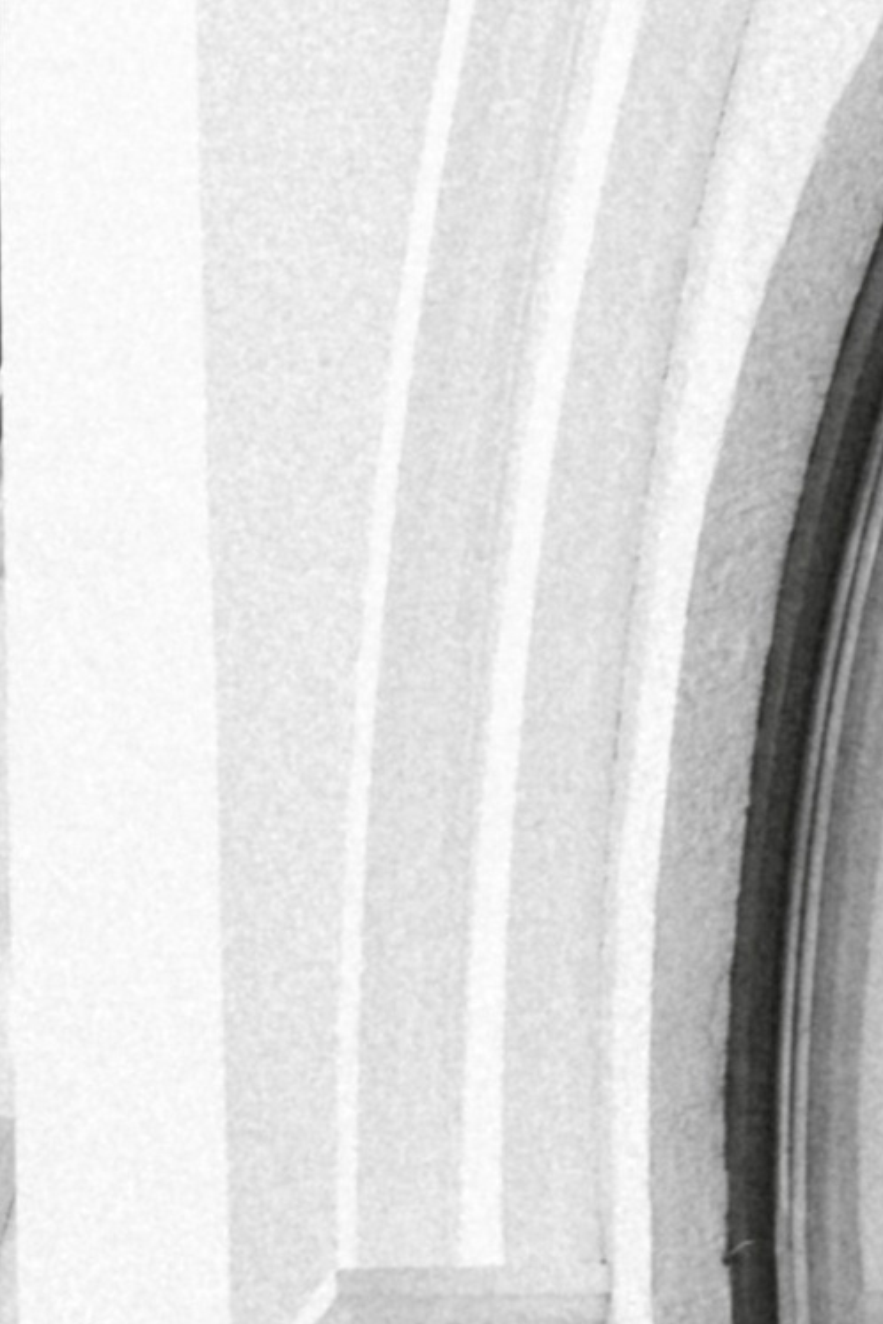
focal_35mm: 180
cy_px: 2320
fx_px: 6622
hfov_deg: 7.2
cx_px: -1177
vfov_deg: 10.8
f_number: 4
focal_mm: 35
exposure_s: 1/1000
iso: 160
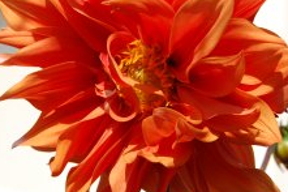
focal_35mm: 103
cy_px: 86
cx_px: 142
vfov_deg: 13.3
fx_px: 823
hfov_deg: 19.8
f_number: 8
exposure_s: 1/400
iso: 200
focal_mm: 38
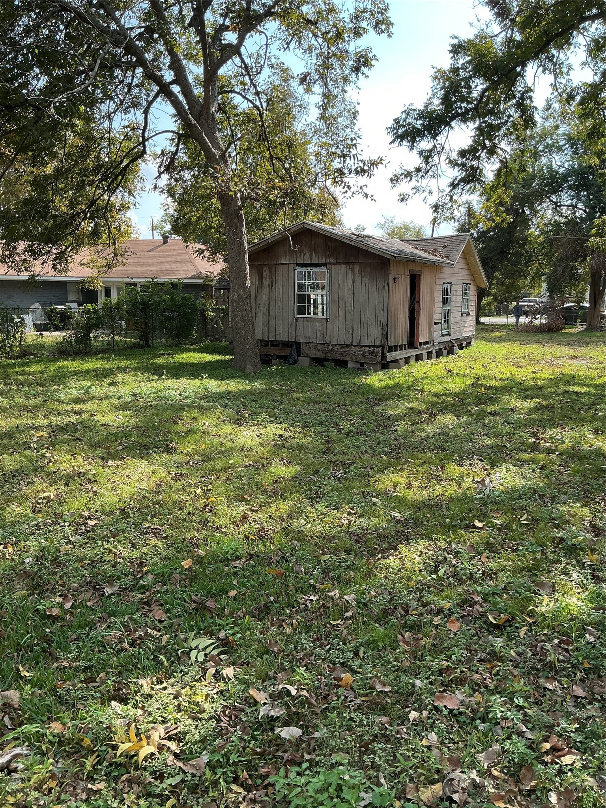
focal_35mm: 29
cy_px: 404
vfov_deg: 61.7
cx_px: 303
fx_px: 677
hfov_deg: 48.2
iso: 25
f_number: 1.8
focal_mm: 3
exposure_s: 1/514
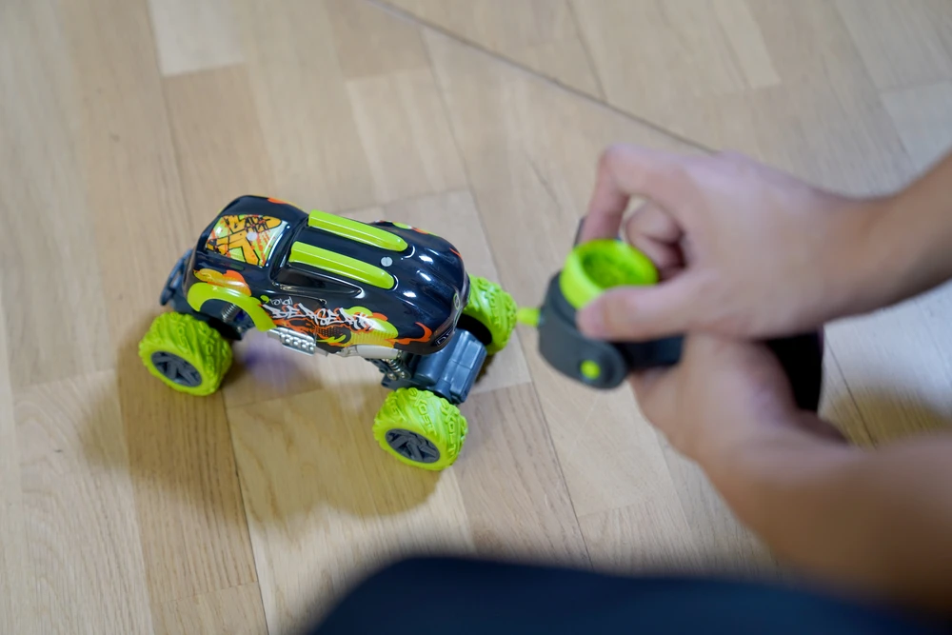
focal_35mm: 60
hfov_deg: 33.4
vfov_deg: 22.6
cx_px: 476
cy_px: 318
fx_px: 1587
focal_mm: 60
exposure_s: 1/250
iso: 500
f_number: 2.8
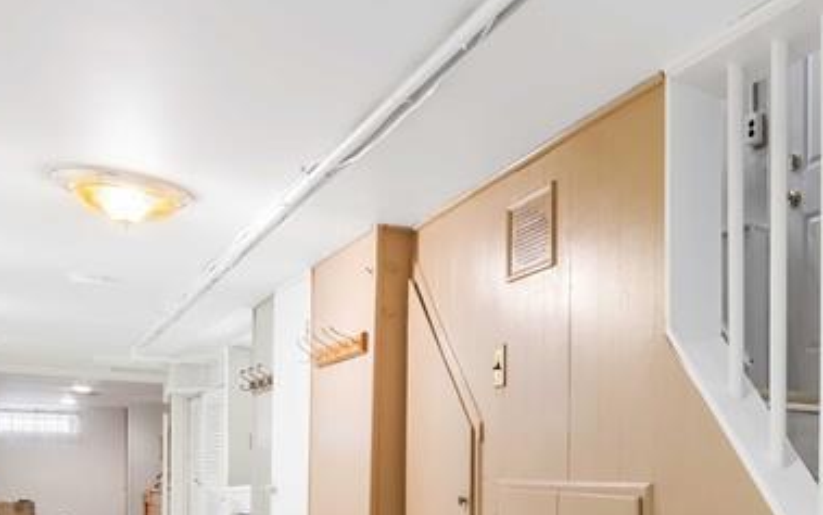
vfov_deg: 35.7
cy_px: 478
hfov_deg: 45.7
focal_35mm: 33
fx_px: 740
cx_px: 875
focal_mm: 12
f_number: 7.1
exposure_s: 1/20
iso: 320
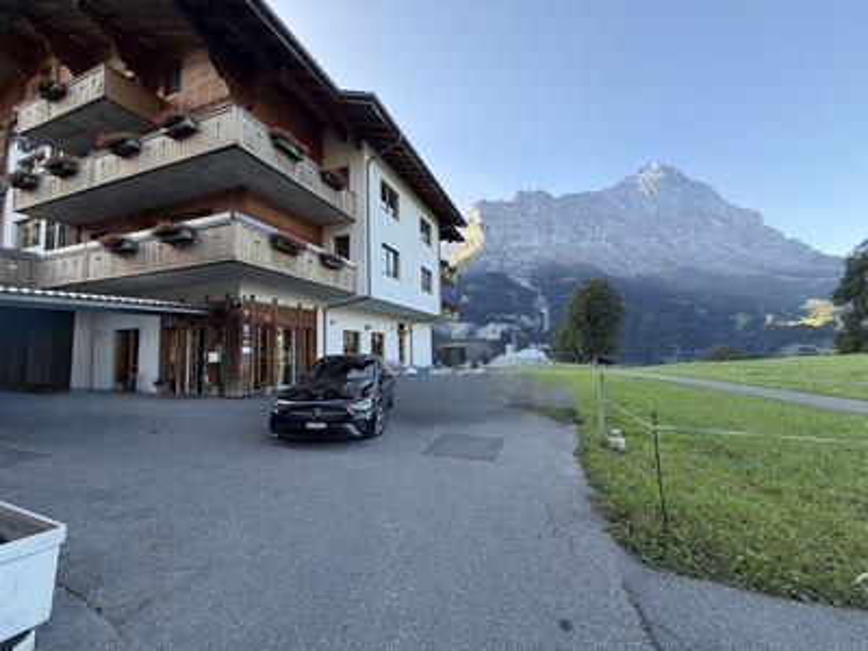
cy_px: 326
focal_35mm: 14
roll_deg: +1.3
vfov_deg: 85.7
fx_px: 351
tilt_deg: +4.3
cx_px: 434
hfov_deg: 102.1
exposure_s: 1/161
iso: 40
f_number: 2.2
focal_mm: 2.22
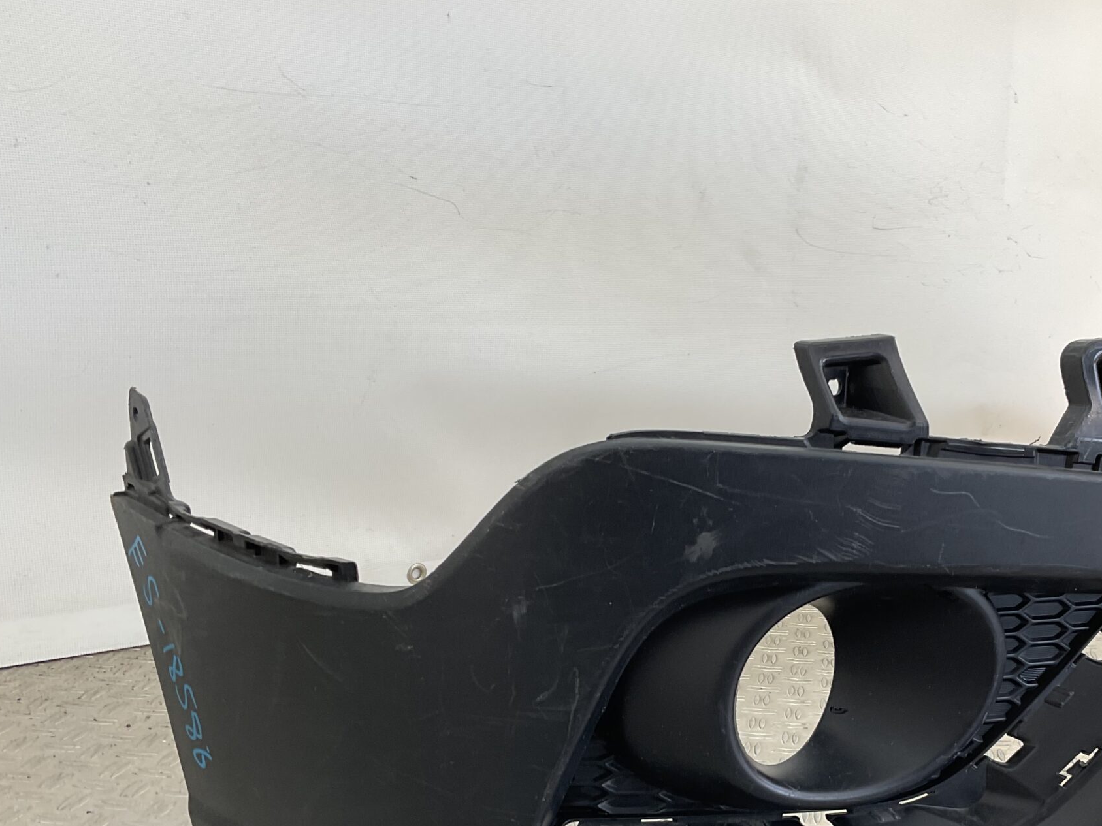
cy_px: 611
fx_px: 1401
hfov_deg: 42.3
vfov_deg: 32.3
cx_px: 745
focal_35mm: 44
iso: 16
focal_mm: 3
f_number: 1.8
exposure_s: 1/107
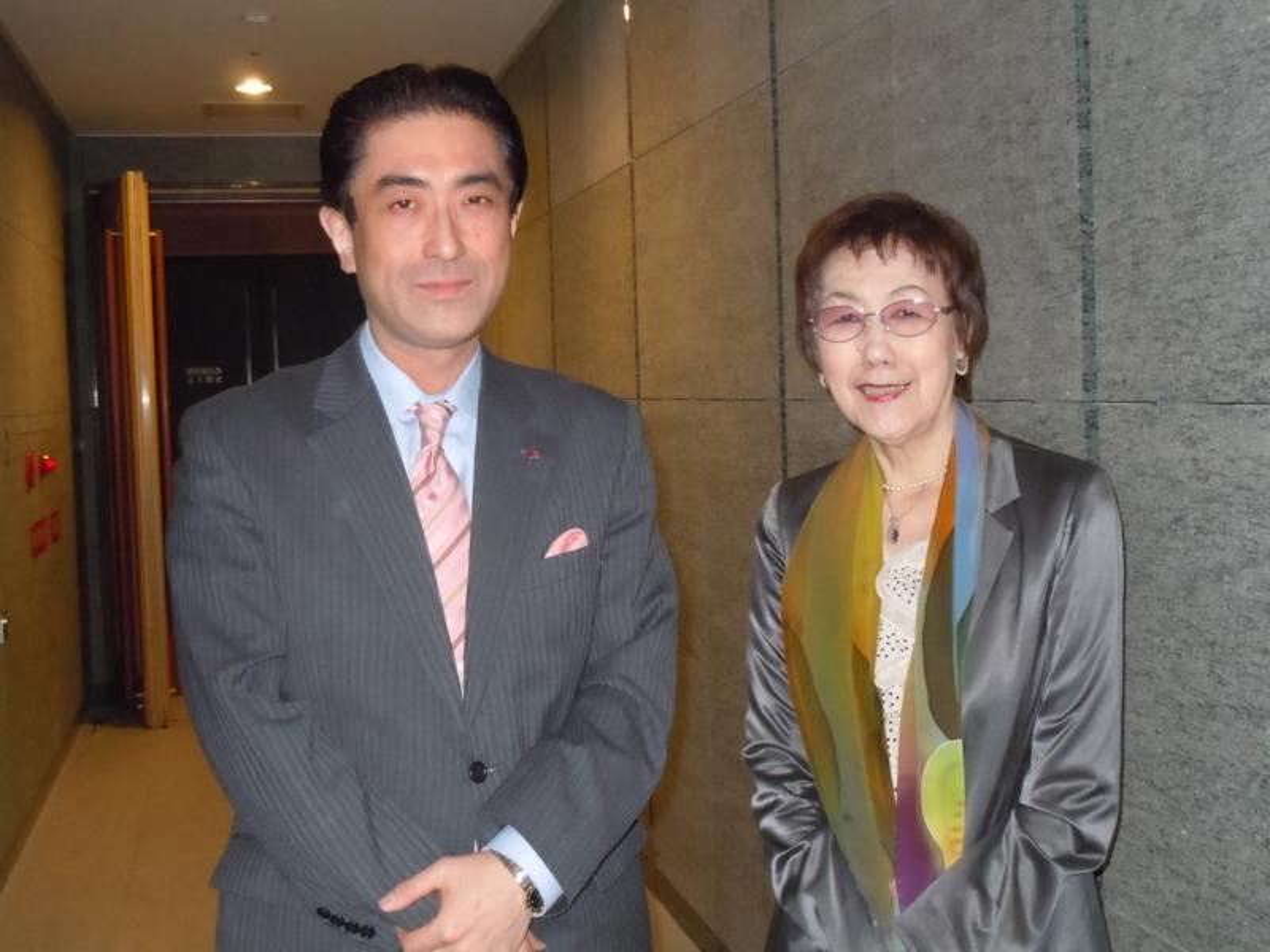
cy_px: 476
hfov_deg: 42.1
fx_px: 1651
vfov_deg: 32.2
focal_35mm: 45
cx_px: 635
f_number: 4.6
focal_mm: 8.1
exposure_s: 1/30
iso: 640
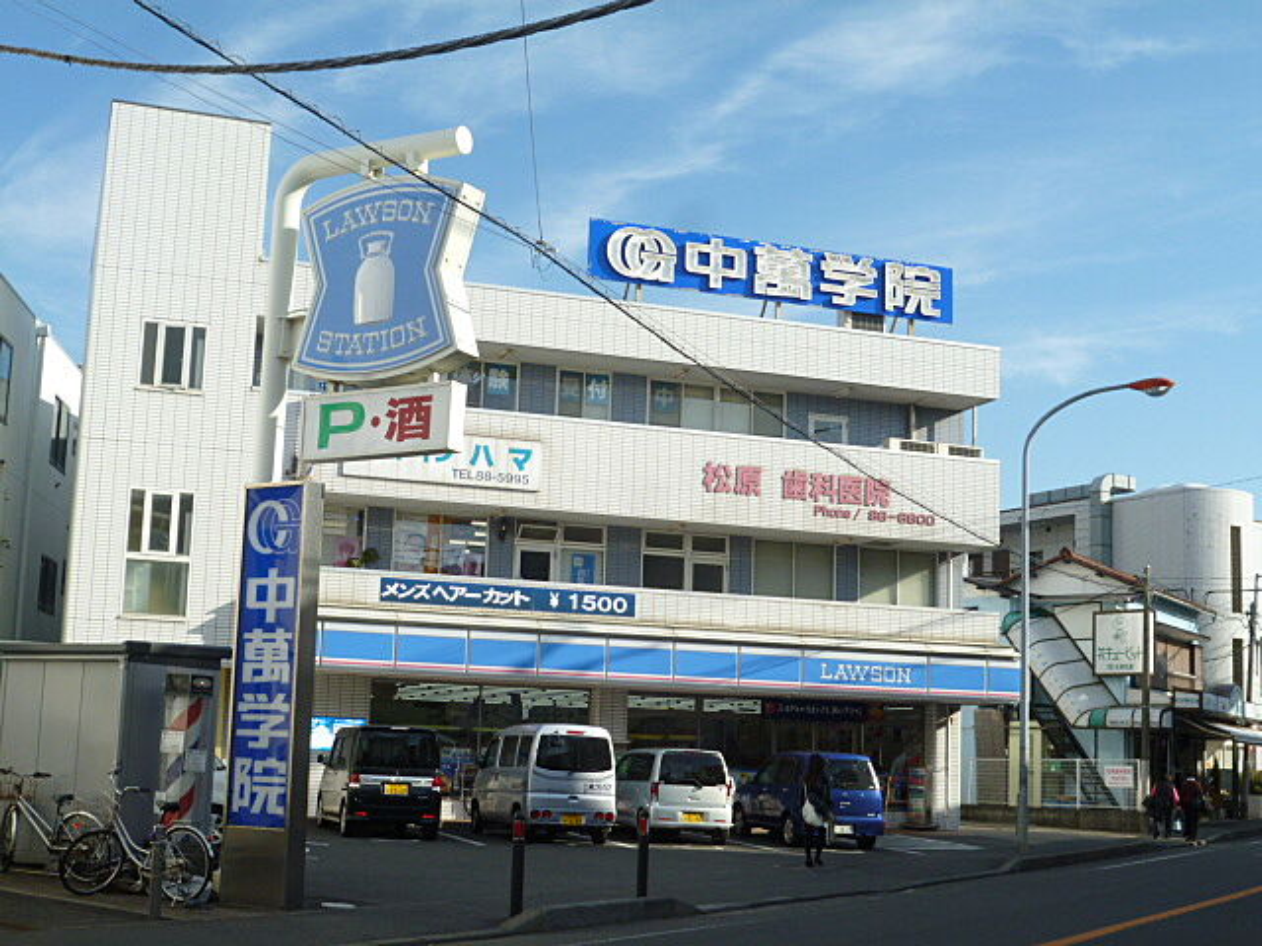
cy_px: 473
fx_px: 1823
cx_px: 631
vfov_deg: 29.1
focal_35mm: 50
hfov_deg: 38.2
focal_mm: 8.9
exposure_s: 1/400
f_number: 5
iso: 100
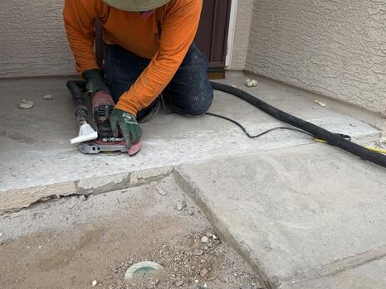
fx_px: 368
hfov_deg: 55.3
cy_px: 142
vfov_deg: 43.0
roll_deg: -3.1
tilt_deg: -20.3
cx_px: 187
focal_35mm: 33
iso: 80
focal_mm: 6.76
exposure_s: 1/4405
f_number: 1.78
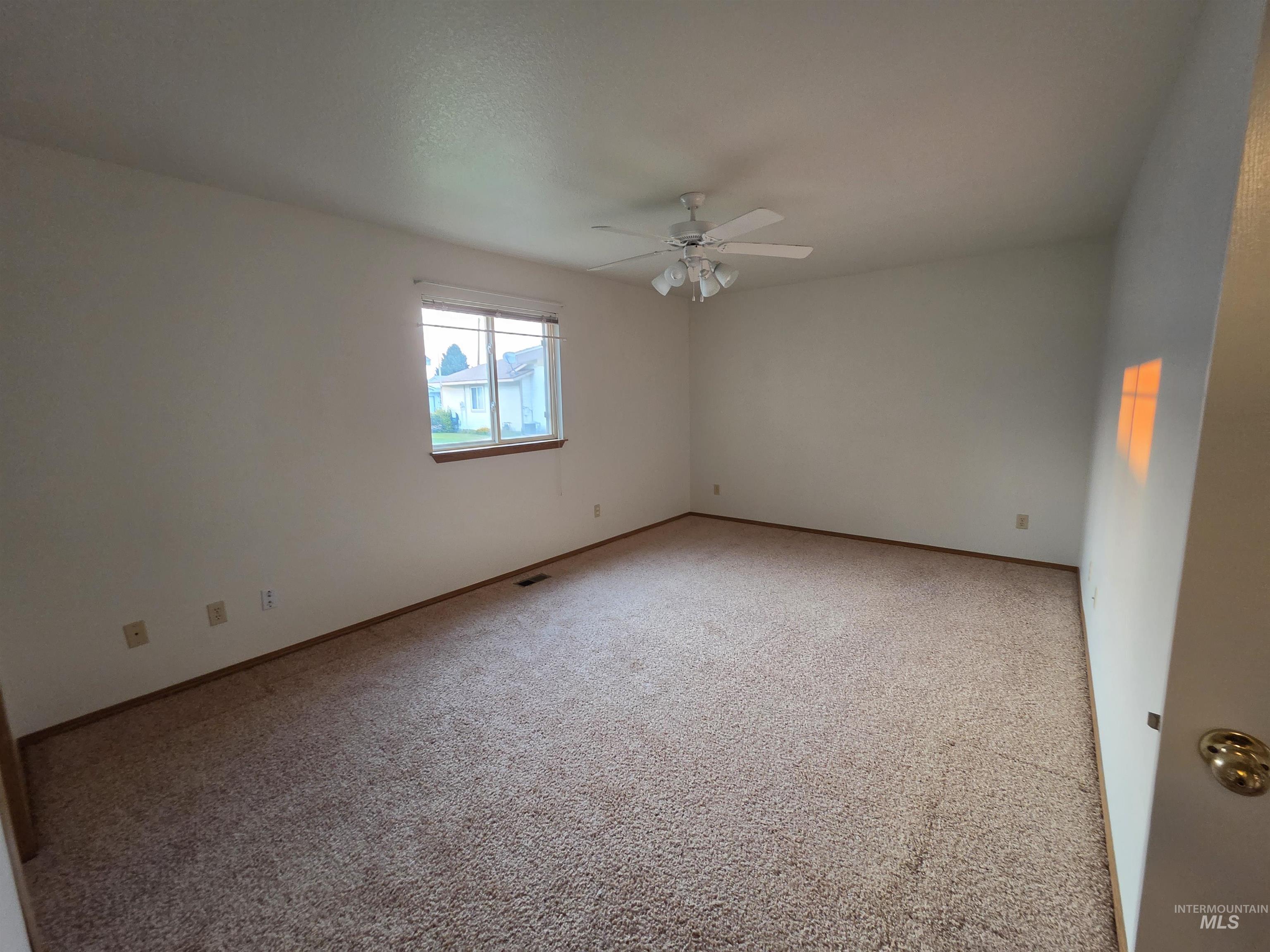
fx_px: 477
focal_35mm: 13
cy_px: 476
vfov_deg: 89.9
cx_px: 635
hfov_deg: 106.2
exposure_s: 1/60
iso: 250
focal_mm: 2.2
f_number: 2.2
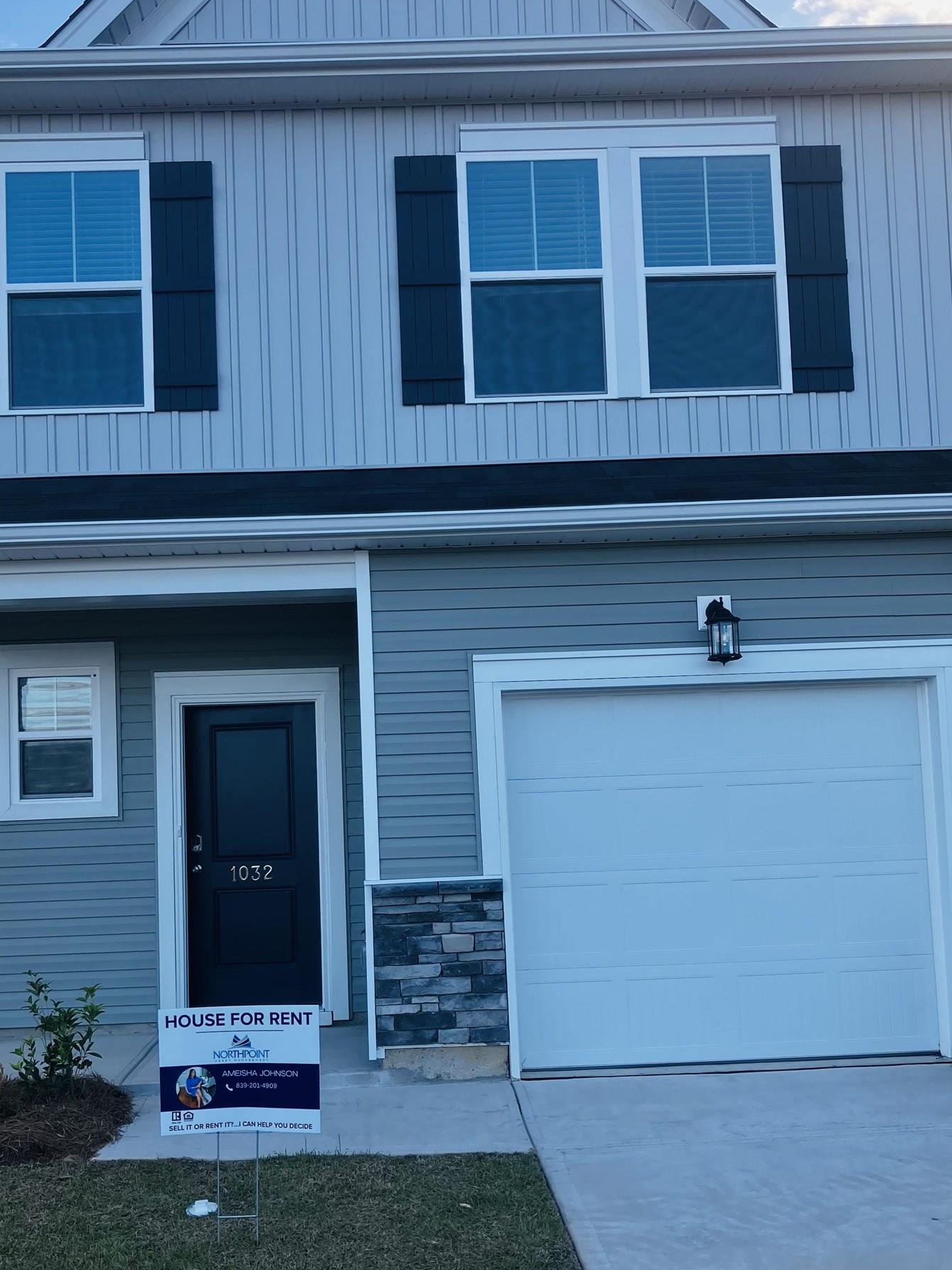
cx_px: 409
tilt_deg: +4.1
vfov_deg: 51.1
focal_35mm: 36
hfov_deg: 39.6
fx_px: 1320
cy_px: 736
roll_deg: +2.3
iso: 32
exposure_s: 1/260
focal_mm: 3.99
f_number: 1.8
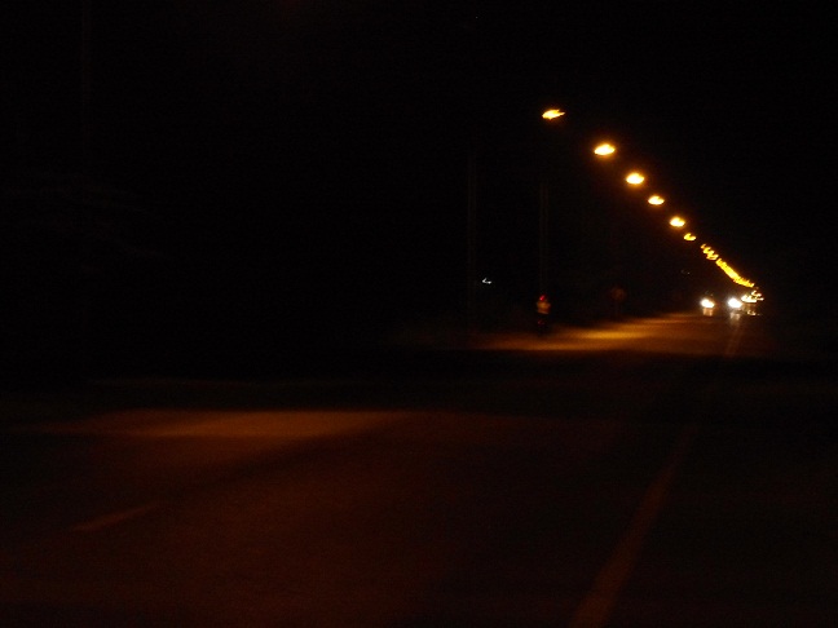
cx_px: 419
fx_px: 2542
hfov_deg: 18.7
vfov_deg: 14.1
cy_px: 314
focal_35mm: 105
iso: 400
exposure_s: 1/8
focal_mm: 18.8
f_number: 5.9
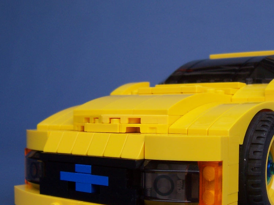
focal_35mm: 55
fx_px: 435
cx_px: 191
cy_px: 137
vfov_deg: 26.4
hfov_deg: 34.5
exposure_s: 1/250
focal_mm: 5.6
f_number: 2.8
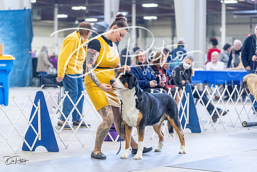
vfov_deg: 11.9
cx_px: 128
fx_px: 821
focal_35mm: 115
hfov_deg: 17.8
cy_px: 86
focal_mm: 115
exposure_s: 1/320
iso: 6400
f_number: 3.5
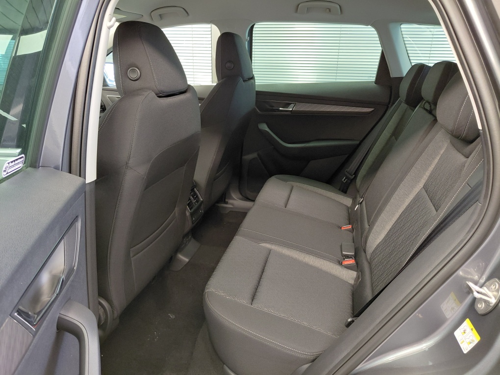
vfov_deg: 54.9
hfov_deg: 69.4
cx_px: 250
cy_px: 188
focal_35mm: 25
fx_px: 361
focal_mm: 4.69
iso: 320
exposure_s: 1/25
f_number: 1.8
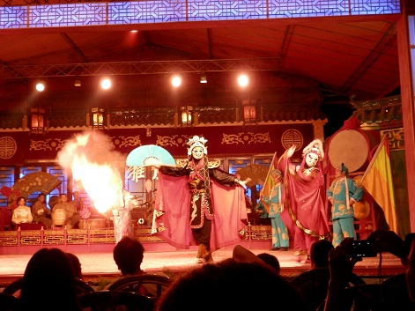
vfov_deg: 32.2
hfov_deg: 42.1
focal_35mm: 45
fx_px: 539
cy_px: 156
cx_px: 208
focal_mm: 8
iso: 200
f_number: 3.8
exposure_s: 1/20
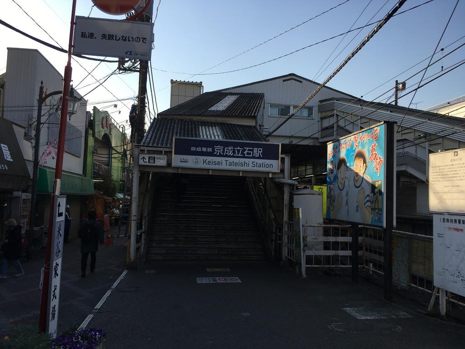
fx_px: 390
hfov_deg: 61.7
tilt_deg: +4.3
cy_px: 174
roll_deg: -2.1
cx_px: 232
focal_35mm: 29
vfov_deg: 48.2
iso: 25
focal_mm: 4.15
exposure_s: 1/1202
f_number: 2.2
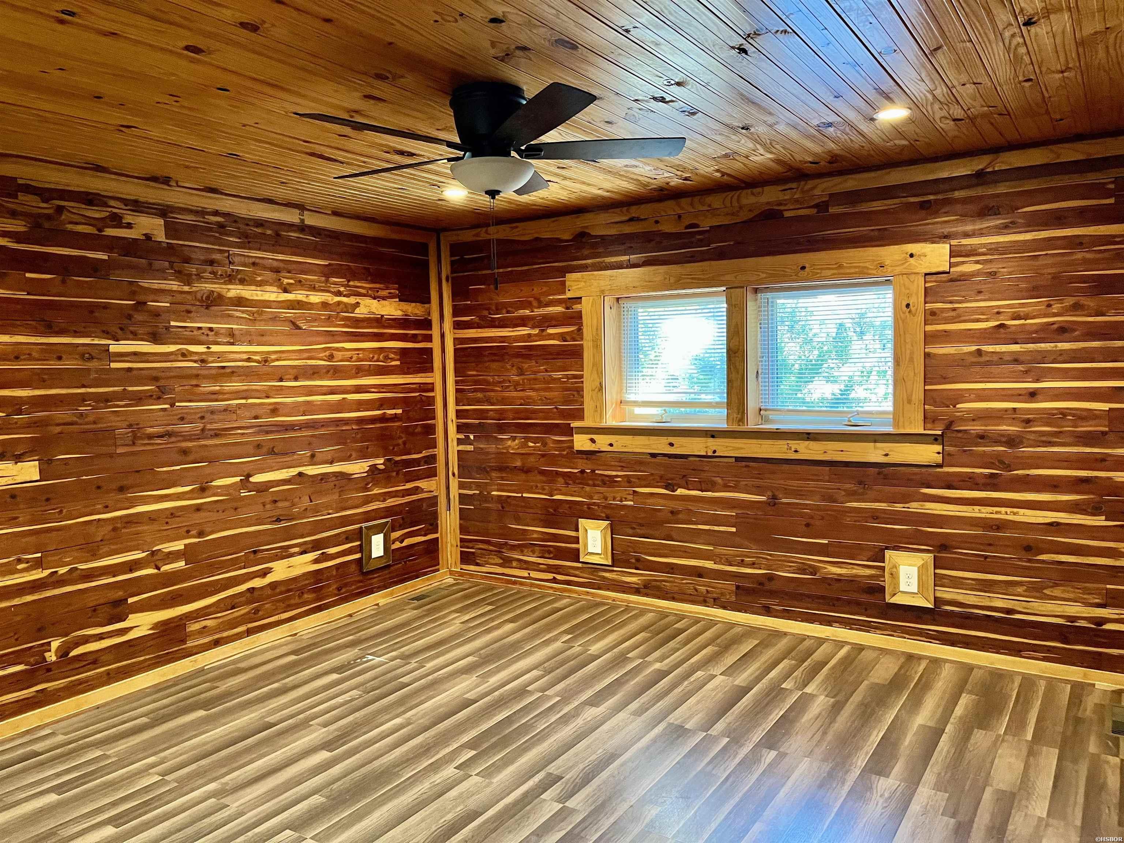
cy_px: 422
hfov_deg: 67.3
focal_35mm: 26
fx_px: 844
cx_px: 562
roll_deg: +1.6
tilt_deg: -4.2
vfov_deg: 53.1
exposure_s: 1/60
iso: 125
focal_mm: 5.1
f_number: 1.6
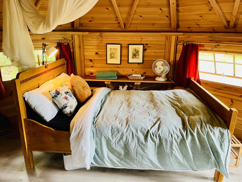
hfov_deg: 67.3
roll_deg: -1.5
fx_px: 182
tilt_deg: -17.2
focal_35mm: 26
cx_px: 121
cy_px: 91
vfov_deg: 53.1
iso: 200
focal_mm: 5.1
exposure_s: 1/60
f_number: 1.6
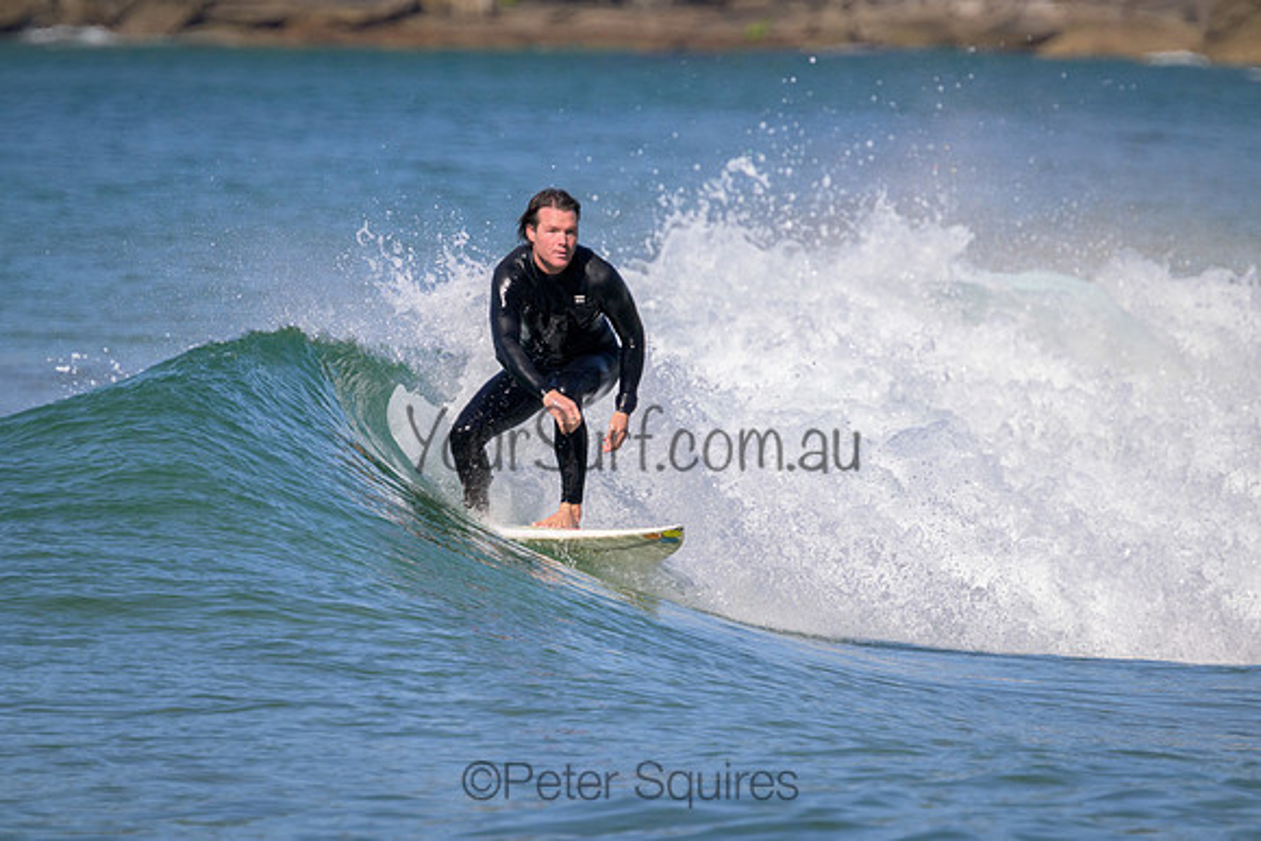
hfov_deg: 2.6
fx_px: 28027
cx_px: 630
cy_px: 420
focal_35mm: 800
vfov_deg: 1.7
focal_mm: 800
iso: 900
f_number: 11
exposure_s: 1/2000
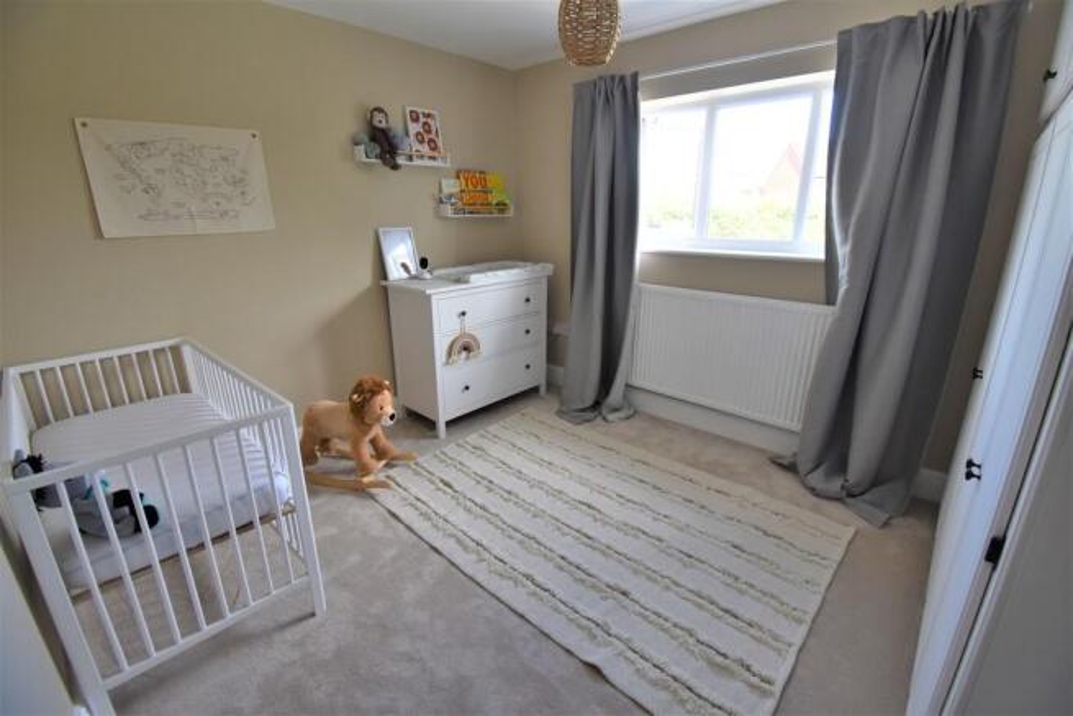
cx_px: 536
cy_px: 358
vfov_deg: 77.4
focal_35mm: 15
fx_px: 447
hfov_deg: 100.4
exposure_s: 1/100
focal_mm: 10
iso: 400
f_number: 5
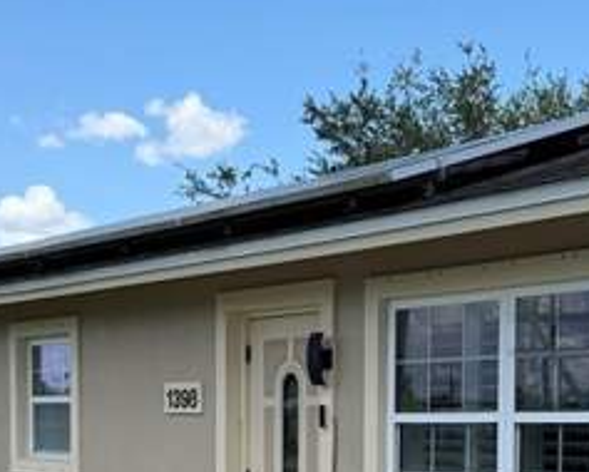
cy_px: 494
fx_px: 1378
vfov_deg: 18.8
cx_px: 383
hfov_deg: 24.0
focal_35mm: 79
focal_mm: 6.76
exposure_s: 1/3145
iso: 80
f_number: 1.78
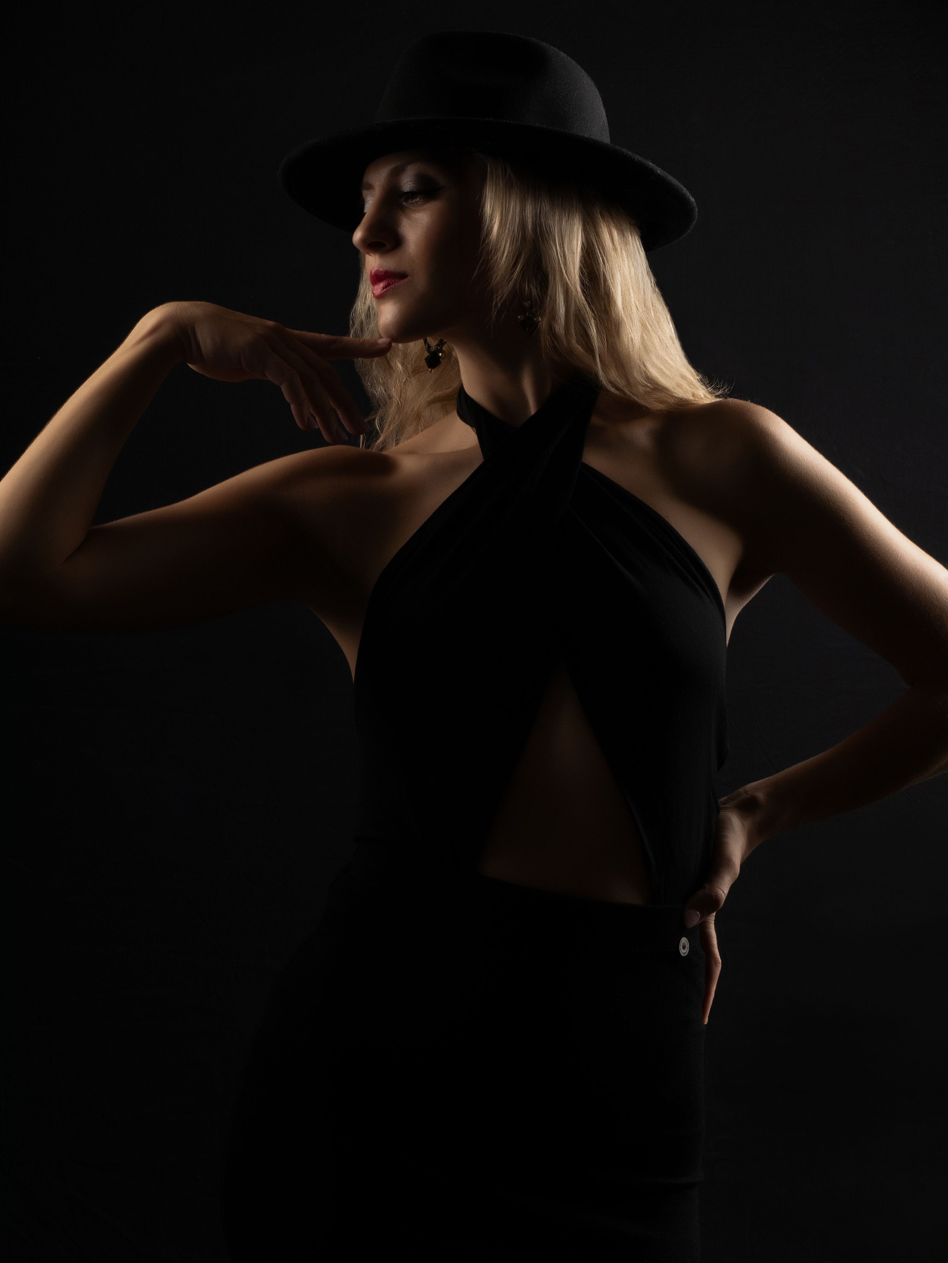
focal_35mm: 70
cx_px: 474
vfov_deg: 27.8
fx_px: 2554
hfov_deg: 21.0
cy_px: 632
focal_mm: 35
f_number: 10
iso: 200
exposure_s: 1/100
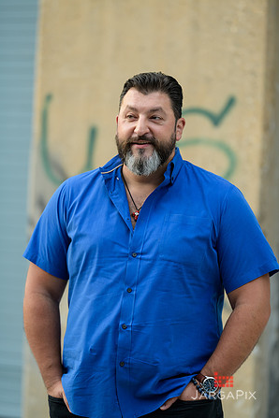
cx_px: 140
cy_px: 209
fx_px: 1581
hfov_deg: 10.1
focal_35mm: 136
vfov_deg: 15.1
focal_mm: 135
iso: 200
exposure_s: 1/250
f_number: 2
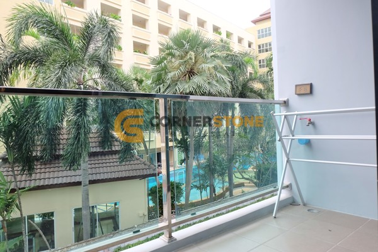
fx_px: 252
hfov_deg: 73.7
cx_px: 189
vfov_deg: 53.1
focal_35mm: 24
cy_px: 126
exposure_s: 1/300
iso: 400
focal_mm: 16
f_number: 4
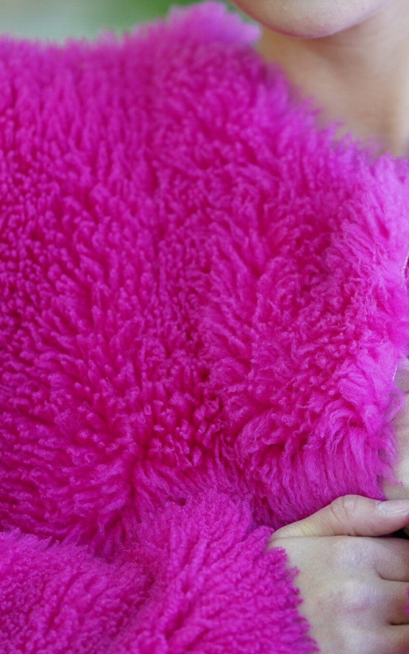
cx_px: 291
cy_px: 258
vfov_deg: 7.0
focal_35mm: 298
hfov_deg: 4.4
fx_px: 5314
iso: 640
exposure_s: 1/320
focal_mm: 156
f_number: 2.8
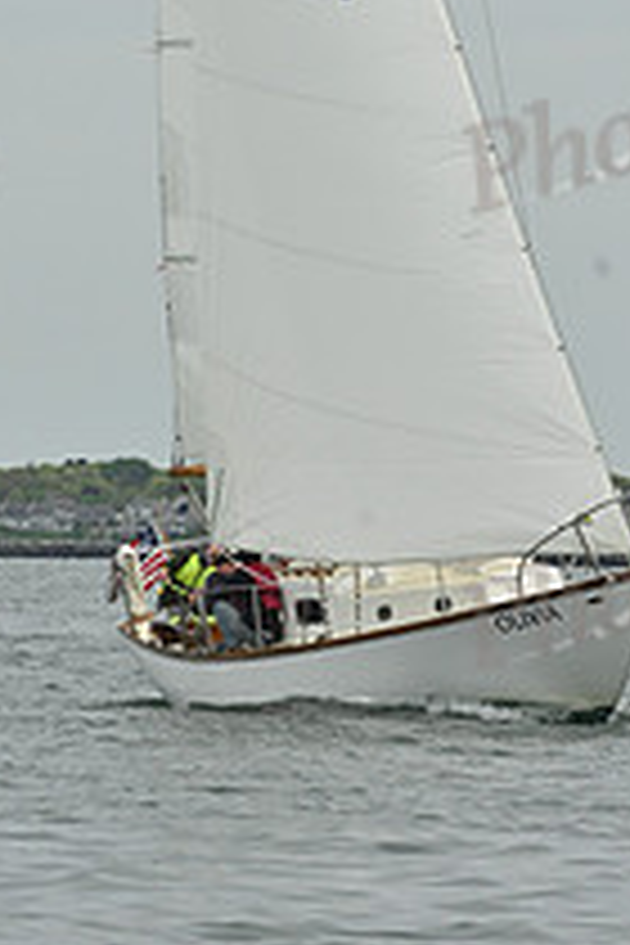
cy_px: -72
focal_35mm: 552
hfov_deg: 2.5
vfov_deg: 3.7
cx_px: 232
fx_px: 14489
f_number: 14
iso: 320
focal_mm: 200
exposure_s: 1/800
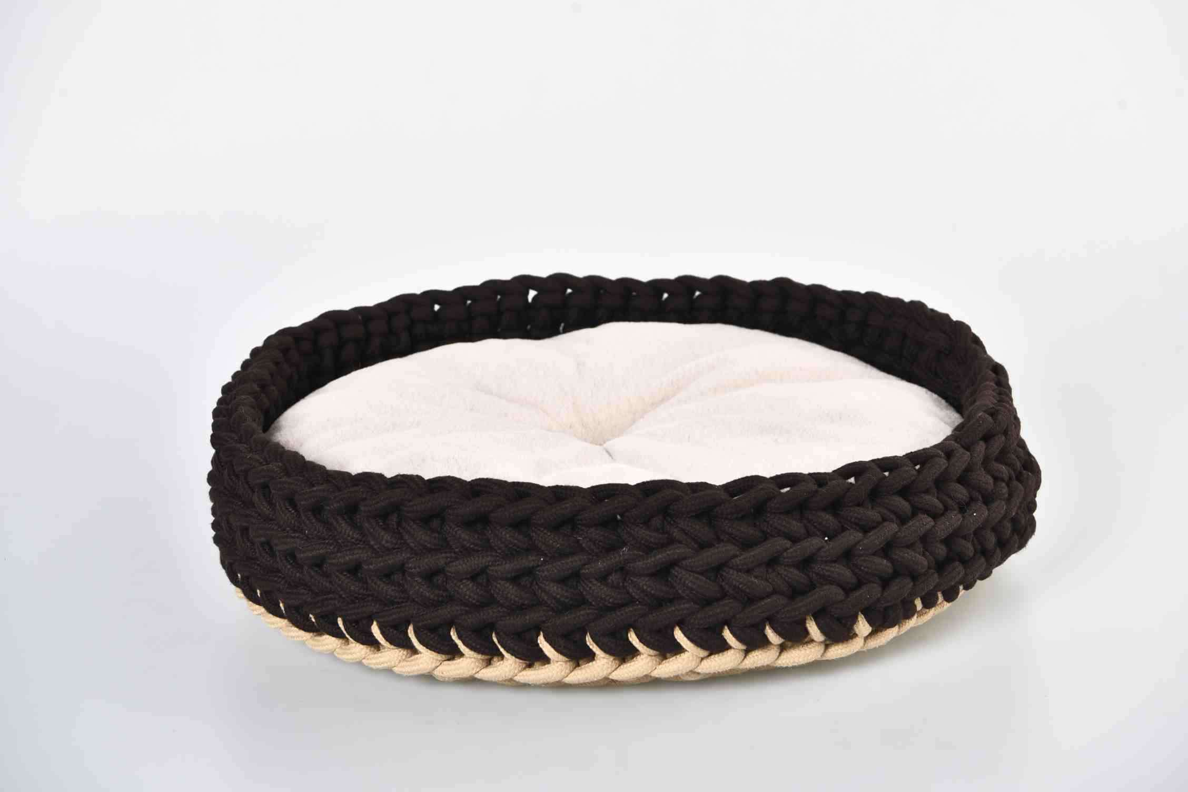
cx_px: 594
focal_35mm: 70
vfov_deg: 19.5
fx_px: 2310
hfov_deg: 28.8
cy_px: 396
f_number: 9
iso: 320
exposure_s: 1/125
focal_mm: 70
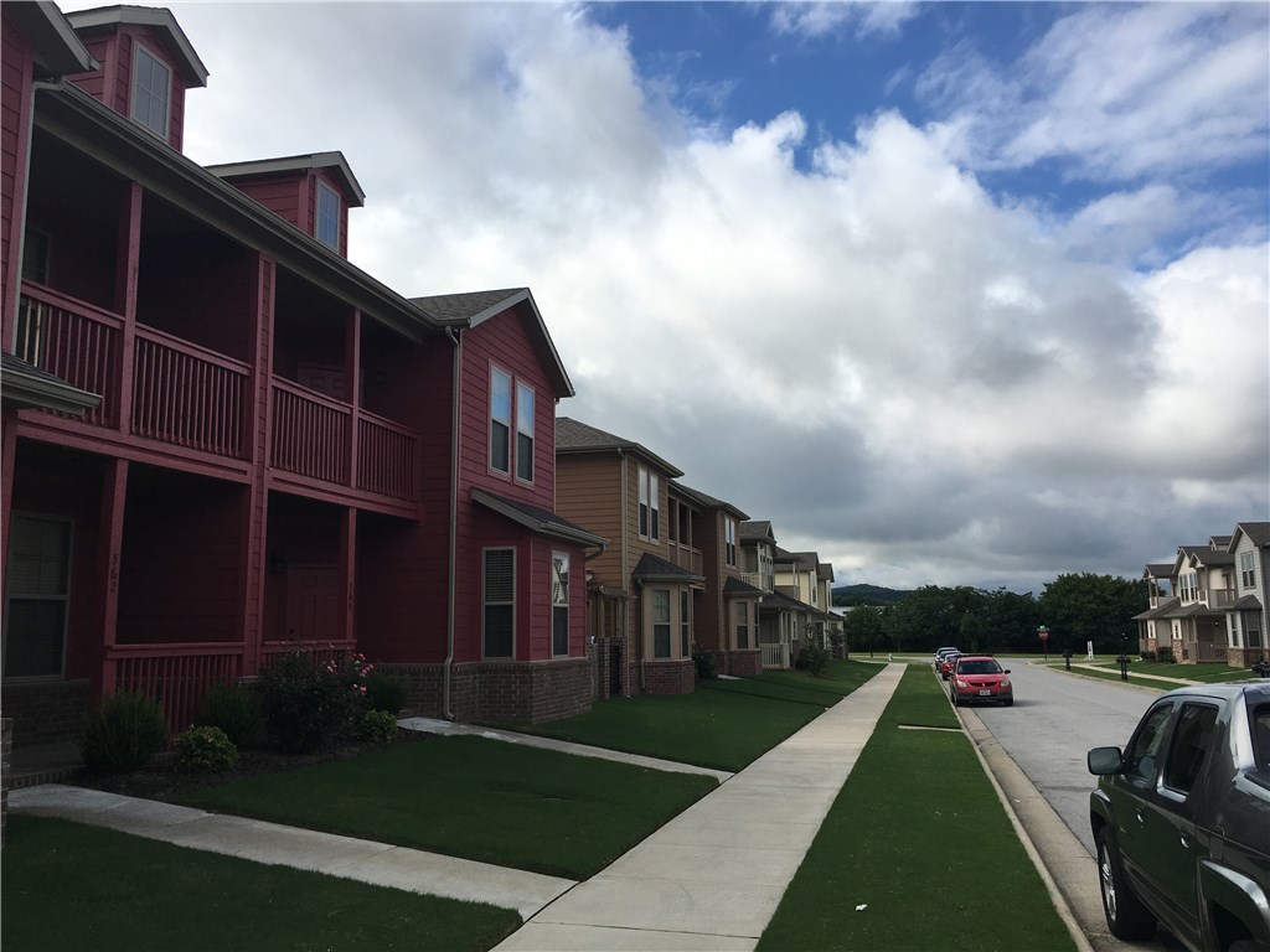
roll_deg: +0.3
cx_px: 635
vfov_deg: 48.2
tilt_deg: +8.2
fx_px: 1064
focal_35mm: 29
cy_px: 476
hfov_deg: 61.7
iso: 25
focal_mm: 4.15
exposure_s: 1/1789
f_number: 2.2
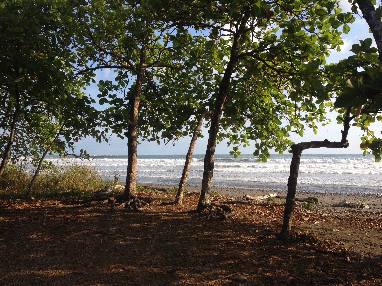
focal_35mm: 35
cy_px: 143
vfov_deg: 40.7
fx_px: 386
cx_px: 191
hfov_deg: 52.6
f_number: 2.4
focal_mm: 4.28
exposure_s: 1/1255
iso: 50
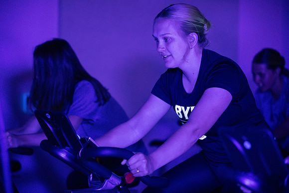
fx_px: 923
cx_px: 144
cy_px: 96
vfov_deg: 11.9
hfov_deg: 17.8
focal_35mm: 115
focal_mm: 115
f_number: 2.8
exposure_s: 1/160
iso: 6400
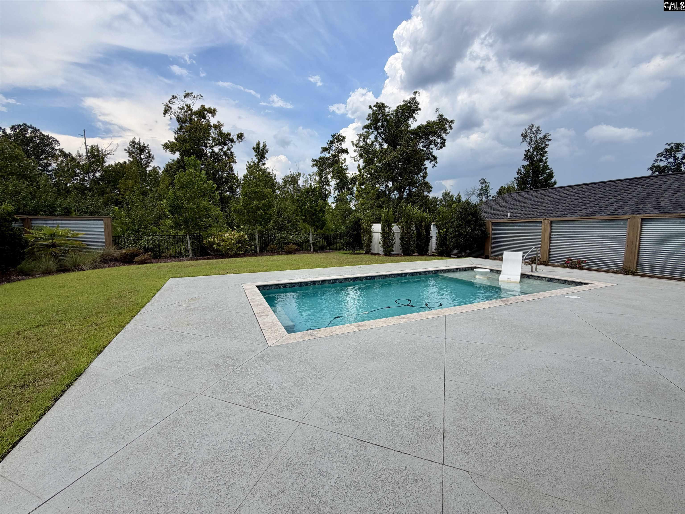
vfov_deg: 85.7
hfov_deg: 102.1
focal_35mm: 14
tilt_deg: -6.4
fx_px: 277
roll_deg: +1.1
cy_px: 257
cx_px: 342
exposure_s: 1/955
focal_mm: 2.22
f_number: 2.2
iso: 20
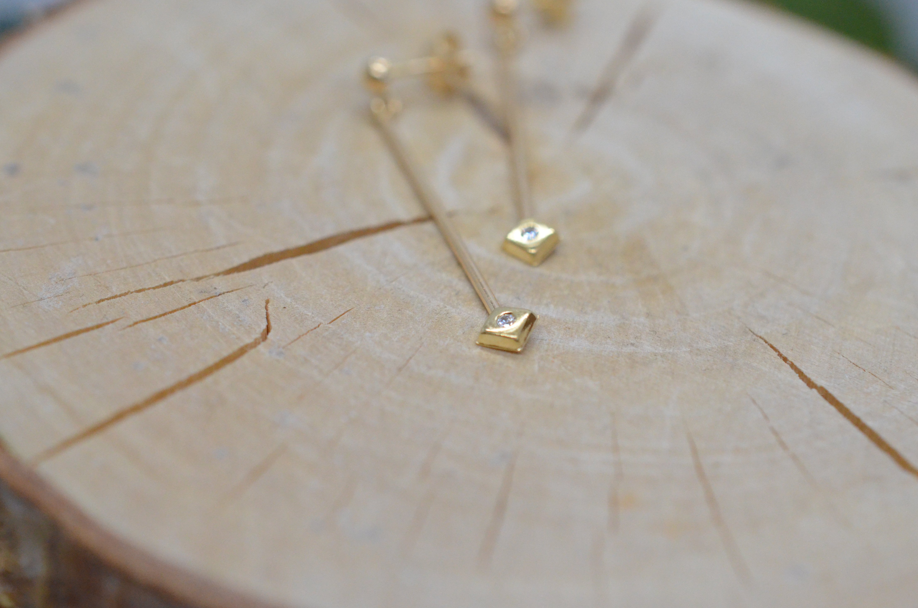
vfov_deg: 20.2
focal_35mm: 67
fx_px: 1705
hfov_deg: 30.1
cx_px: 498
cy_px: 284
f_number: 5.6
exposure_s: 1/2000
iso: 3200
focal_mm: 40
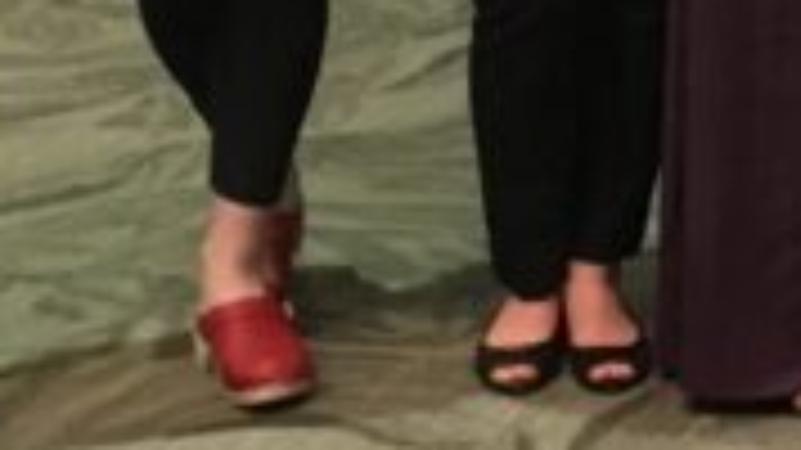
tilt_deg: -4.4
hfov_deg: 11.3
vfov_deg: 6.3
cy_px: -670
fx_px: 3864
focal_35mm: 182
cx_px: 1260
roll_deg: +1.3
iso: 200
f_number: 2.2
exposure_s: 1/15
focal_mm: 4.15
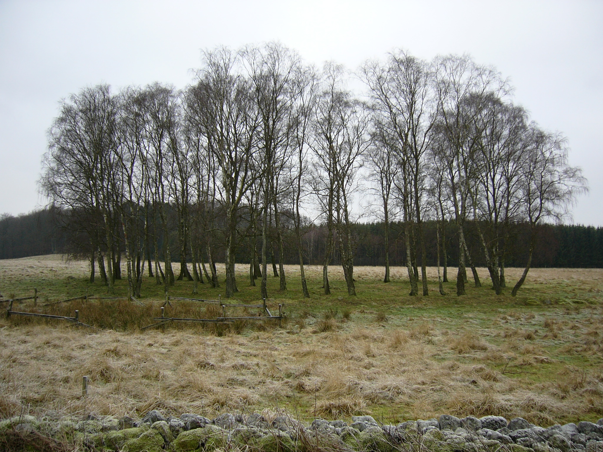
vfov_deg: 40.7
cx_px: 302
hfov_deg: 52.6
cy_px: 226
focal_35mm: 35
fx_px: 610
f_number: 2.8
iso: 50
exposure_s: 1/100
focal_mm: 5.8
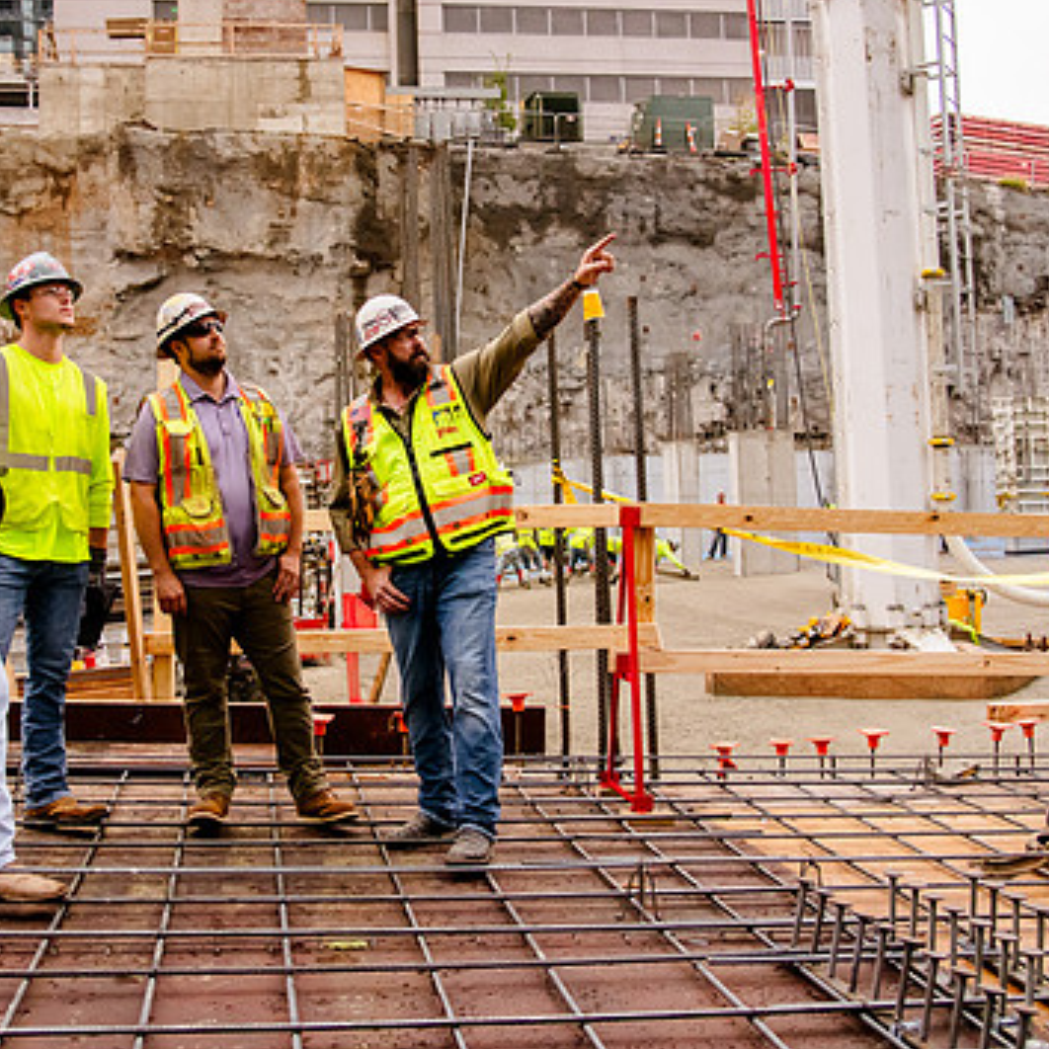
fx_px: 1269
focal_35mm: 37
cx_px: 409
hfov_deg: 44.6
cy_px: 433
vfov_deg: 44.7
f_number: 4.5
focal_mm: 24
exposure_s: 1/250
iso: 2500
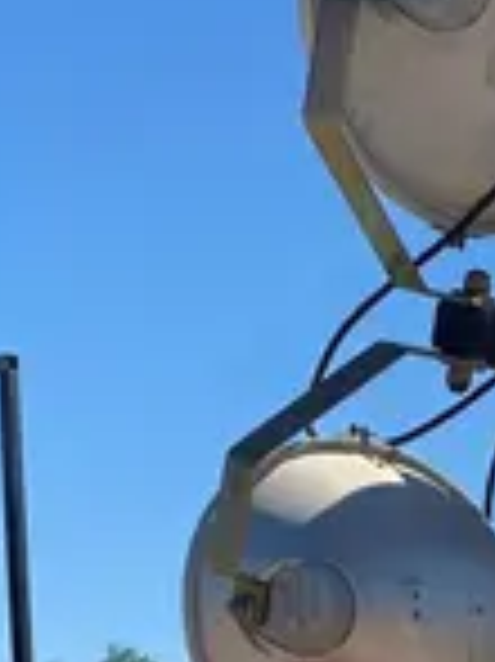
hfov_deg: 11.2
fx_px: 2482
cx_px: 590
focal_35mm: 130
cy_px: 1236
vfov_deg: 13.4
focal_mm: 4.25
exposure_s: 1/2688
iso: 32
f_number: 1.8
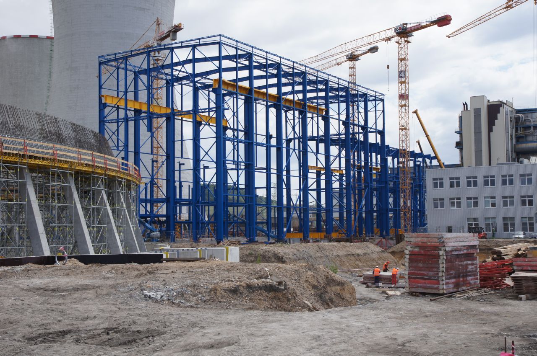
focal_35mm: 45
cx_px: 268
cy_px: 178
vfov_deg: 29.8
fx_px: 670
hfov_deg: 43.7
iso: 100
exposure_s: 1/160
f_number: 9
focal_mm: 30
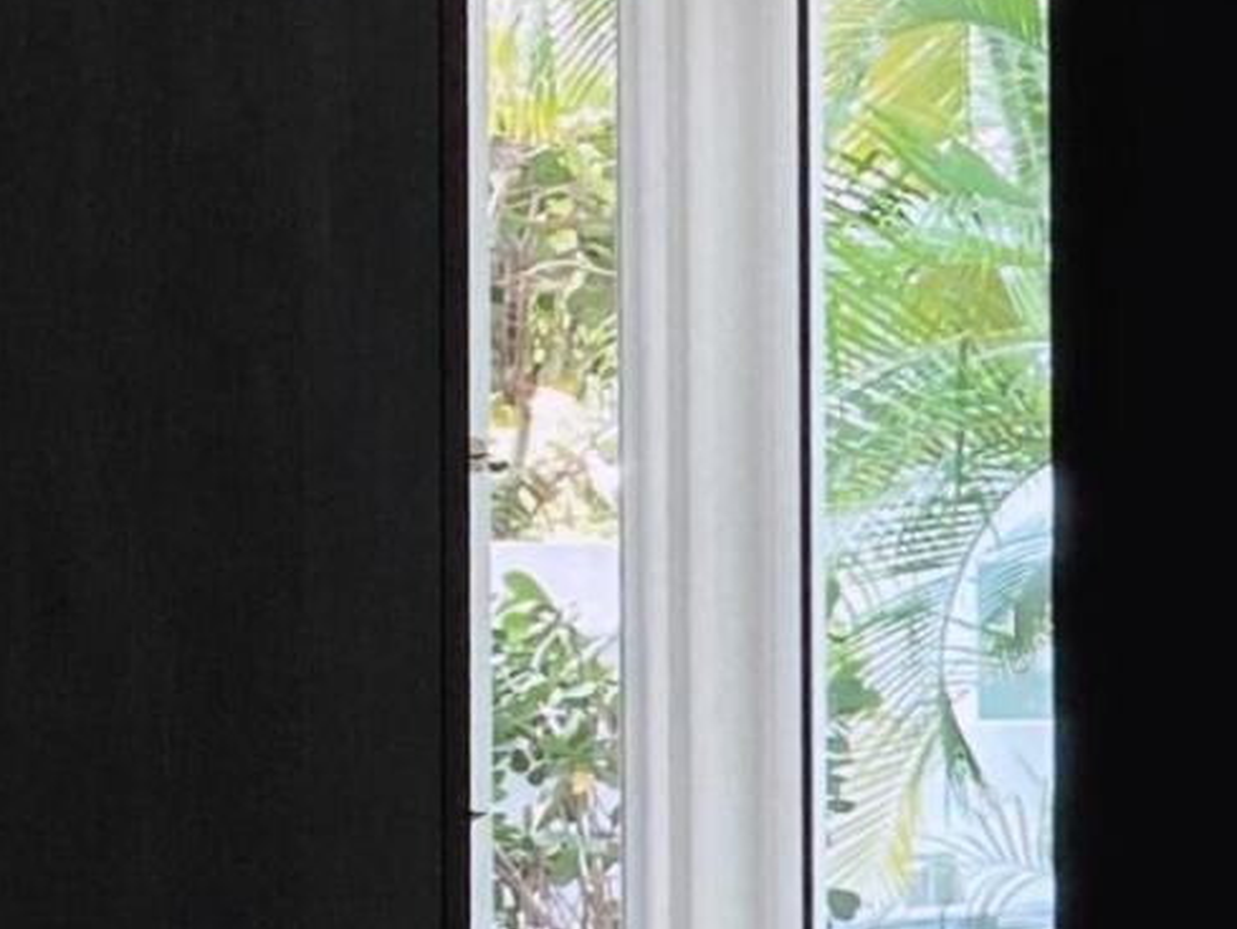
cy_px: 997
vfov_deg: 9.6
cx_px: 3450
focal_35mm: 153
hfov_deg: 10.2
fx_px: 5469
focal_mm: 4.25
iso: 100
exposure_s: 1/121
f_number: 1.8
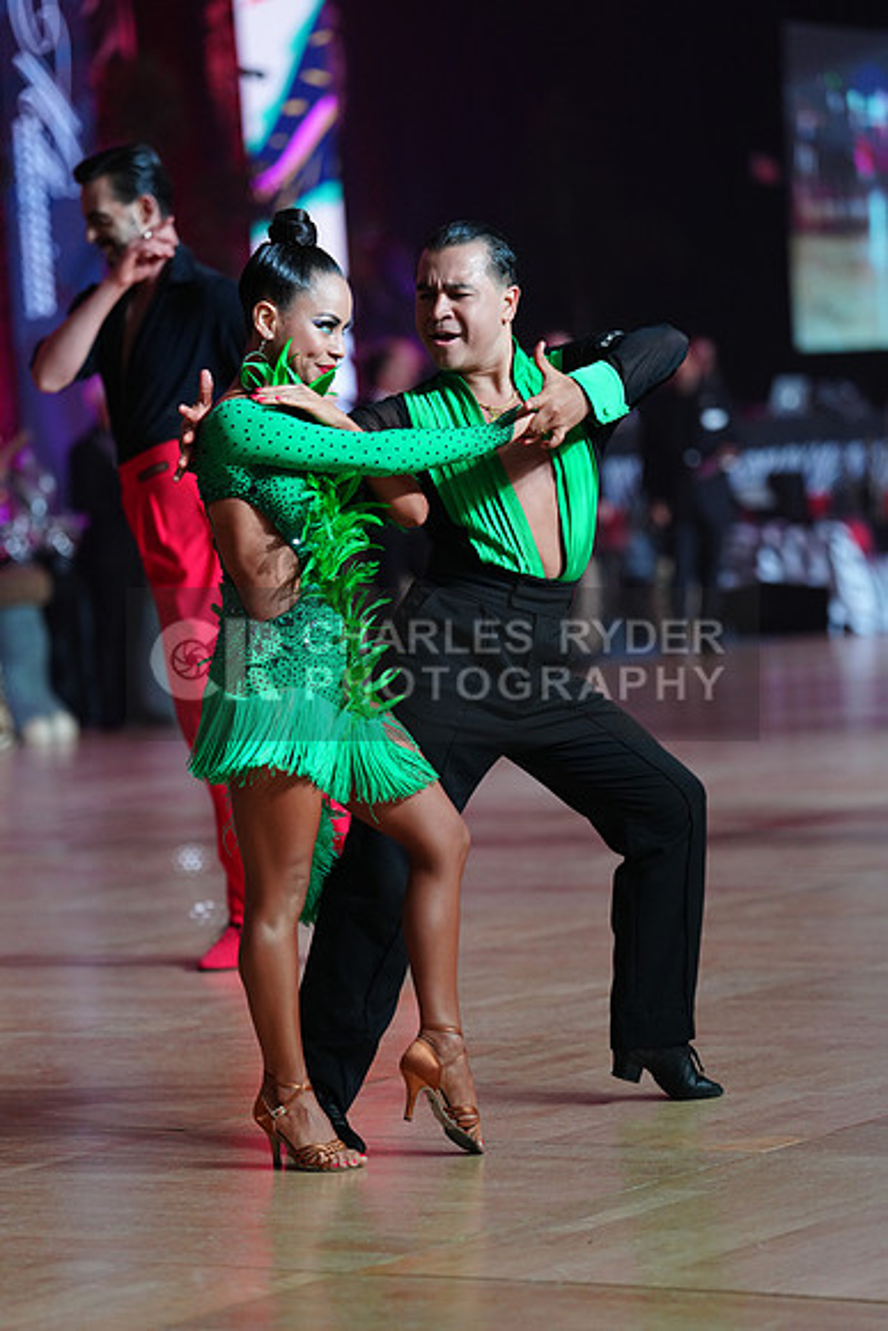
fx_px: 4844
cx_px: 444
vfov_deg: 15.6
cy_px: 666
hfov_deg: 10.5
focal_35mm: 131
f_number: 2.8
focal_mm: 131
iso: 2000
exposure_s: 1/400
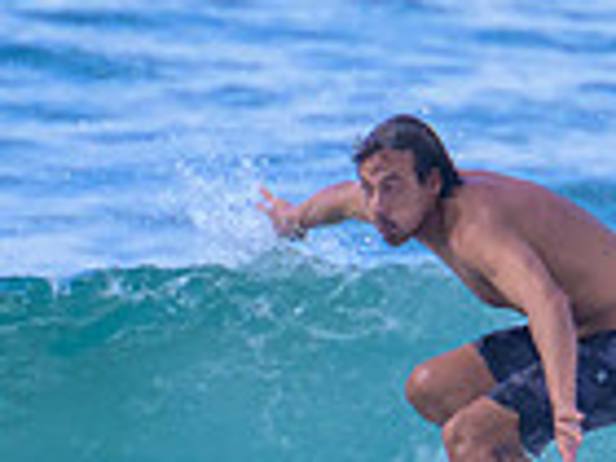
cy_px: 848
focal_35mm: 4360
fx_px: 77587
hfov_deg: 0.5
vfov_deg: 0.3
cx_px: 326
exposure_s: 1/2000
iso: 1250
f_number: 11
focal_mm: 800
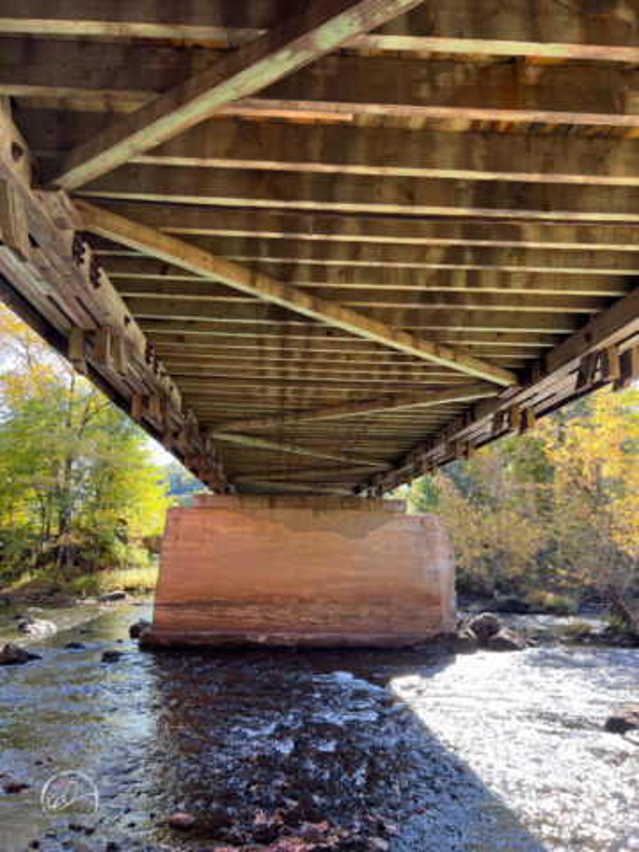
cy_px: 426
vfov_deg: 67.3
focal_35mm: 26
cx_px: 320
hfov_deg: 53.1
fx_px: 640
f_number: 1.5
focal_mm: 5.7
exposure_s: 1/197
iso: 40
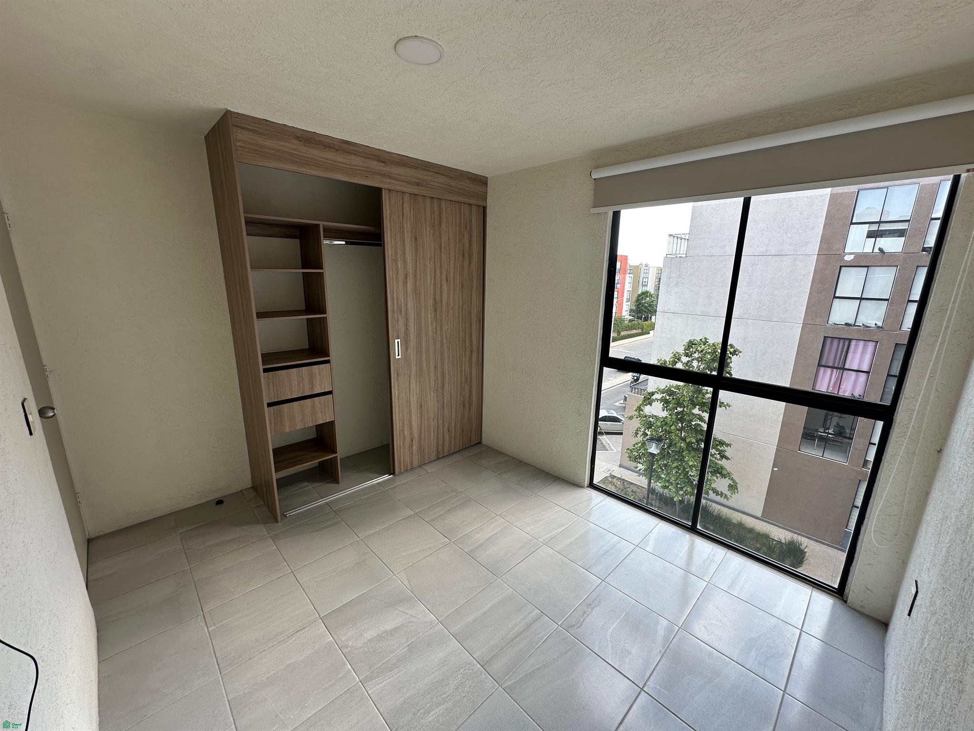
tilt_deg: -12.9
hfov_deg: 102.1
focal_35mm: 14
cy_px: 366
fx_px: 394
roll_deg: -1.1
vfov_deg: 85.7
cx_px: 487
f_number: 2.2
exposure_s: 1/141
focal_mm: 2.22
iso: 40
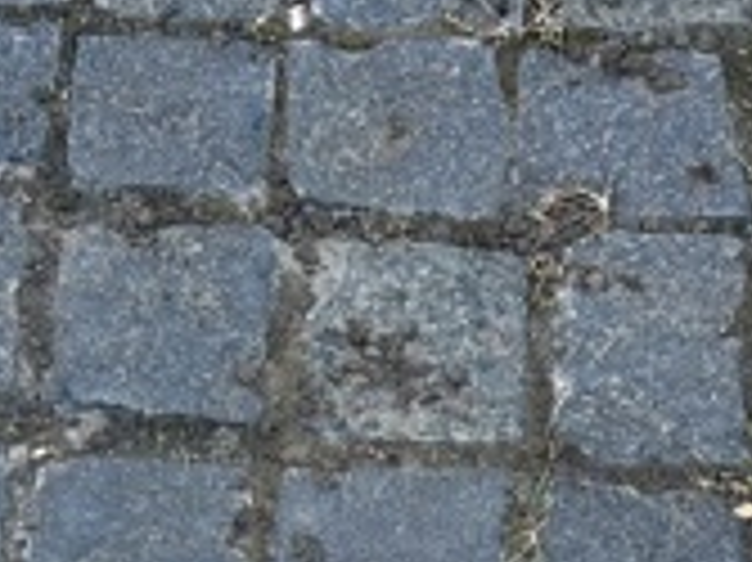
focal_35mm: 92
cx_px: 383
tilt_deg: -68.3
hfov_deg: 21.3
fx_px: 1997
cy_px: 807
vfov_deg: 15.0
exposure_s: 1/121
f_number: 1.78
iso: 64
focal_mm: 6.86
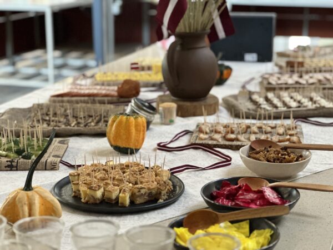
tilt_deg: -13.1
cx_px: 166
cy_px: 125
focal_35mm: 77
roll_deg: +0.2
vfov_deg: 19.1
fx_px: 741
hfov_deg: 25.3
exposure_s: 1/33
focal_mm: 9
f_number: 2.8
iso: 250
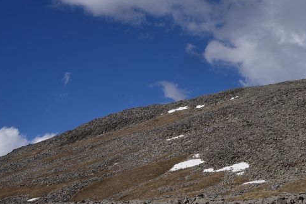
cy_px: 131
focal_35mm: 134
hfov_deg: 15.0
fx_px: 1140
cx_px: 321
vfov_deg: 10.2
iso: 160
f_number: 22
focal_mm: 50
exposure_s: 1/125
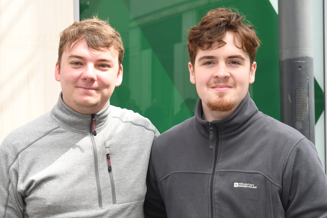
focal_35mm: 90
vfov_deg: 15.2
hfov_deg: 22.6
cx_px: 164
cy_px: 109
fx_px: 817
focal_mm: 60
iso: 500
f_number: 9
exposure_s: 1/250
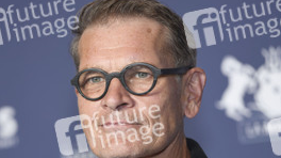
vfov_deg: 4.2
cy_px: 184
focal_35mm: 286
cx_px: 140
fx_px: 2129
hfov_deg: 7.6
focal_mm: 180
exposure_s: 1/320
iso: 640
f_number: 3.2
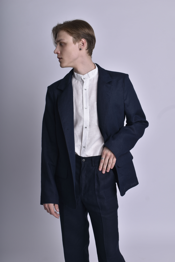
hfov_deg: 26.5
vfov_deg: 38.9
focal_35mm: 51
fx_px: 372
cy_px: 131
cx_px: 88
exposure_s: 1/200
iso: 100
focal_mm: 34
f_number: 9
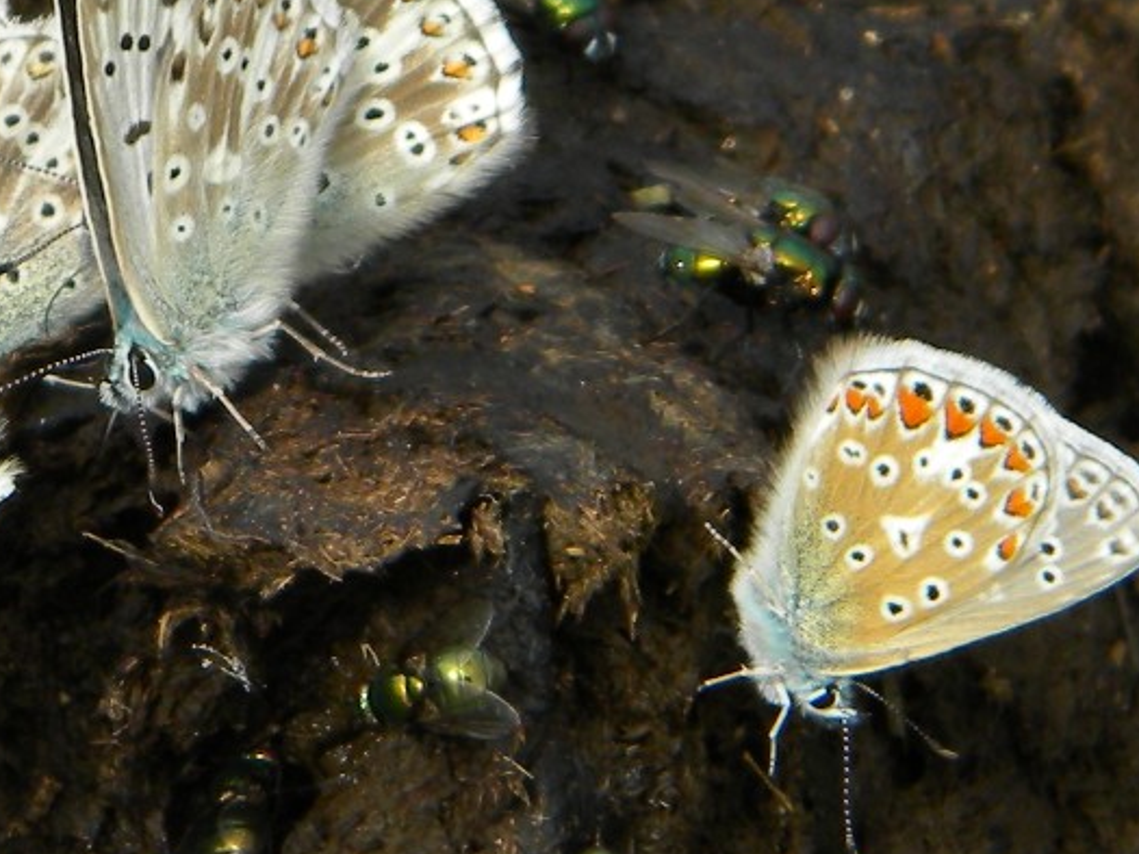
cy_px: 306
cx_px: 258
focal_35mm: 179
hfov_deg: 11.0
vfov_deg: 8.3
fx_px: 5891
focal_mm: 16.9
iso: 80
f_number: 4.6
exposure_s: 1/443
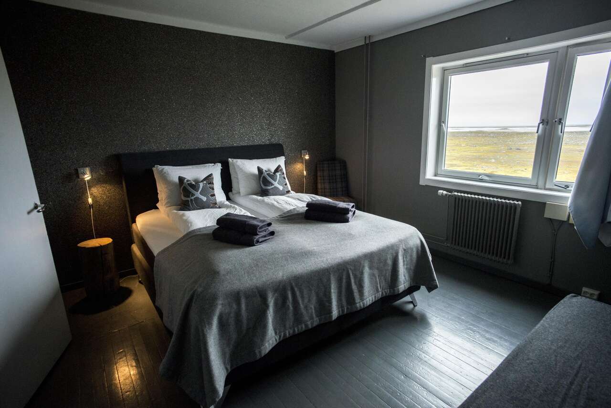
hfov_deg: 90.0
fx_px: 306
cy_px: 204
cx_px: 306
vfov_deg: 67.5
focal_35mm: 18
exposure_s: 1/100
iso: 1600
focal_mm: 18
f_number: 8
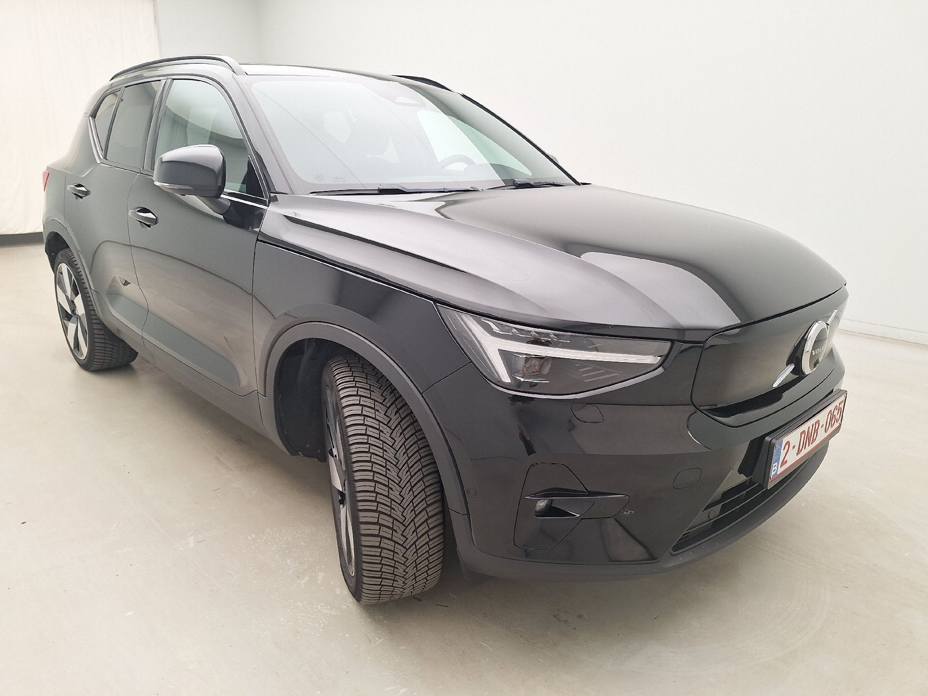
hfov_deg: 73.9
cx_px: 464
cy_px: 348
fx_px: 617
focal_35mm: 23
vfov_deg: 58.9
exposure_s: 1/100
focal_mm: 5.54
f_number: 1.8
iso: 64
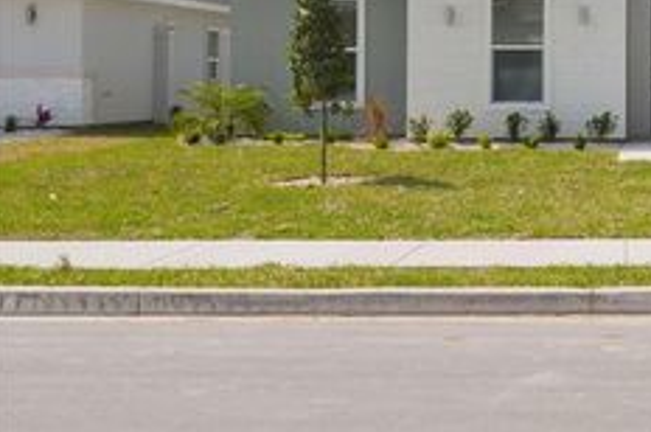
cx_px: 696
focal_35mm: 69
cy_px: 7
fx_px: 1246
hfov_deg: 27.1
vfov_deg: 19.2
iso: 400
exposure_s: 1/1250
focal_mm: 32
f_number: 8
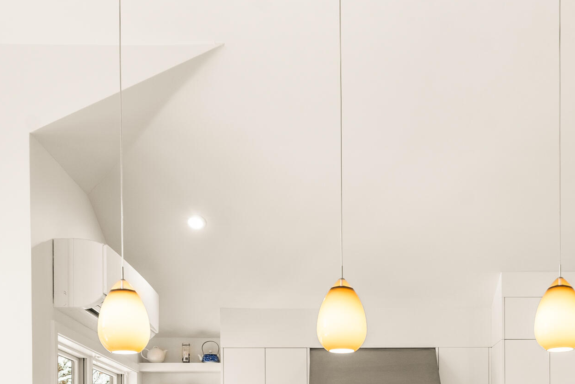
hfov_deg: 40.9
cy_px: 448
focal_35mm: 48
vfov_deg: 25.5
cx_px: 346
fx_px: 767
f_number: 7.1
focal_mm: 20
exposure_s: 1/8
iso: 400
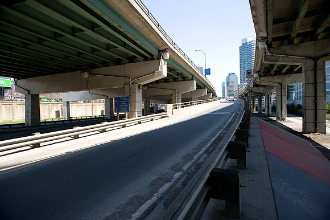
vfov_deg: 61.9
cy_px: 110
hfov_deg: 84.0
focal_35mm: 20
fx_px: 183
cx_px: 165
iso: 200
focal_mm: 20
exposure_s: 1/500
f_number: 5.6
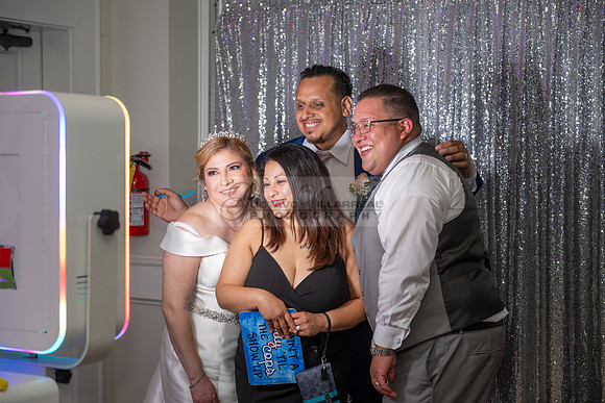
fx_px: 1177
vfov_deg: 19.5
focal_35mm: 70
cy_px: 202
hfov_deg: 28.8
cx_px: 302
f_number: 3.5
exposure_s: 1/100
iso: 800
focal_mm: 70
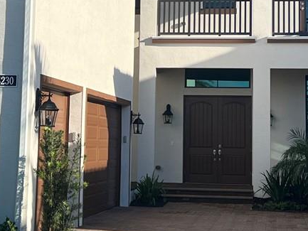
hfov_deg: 20.4
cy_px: 41
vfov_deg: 15.3
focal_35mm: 96
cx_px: 141
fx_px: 854
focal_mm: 5.7
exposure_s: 1/2915
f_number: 1.5
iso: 50
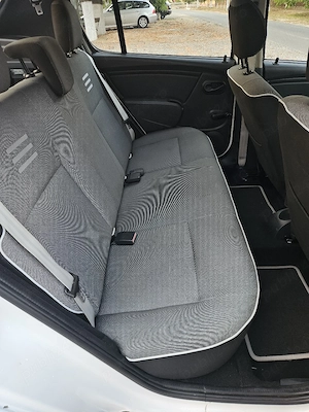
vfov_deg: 73.9
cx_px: 154
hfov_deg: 58.9
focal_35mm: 23
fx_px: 274
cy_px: 206
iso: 400
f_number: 1.8
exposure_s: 1/101
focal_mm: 5.4
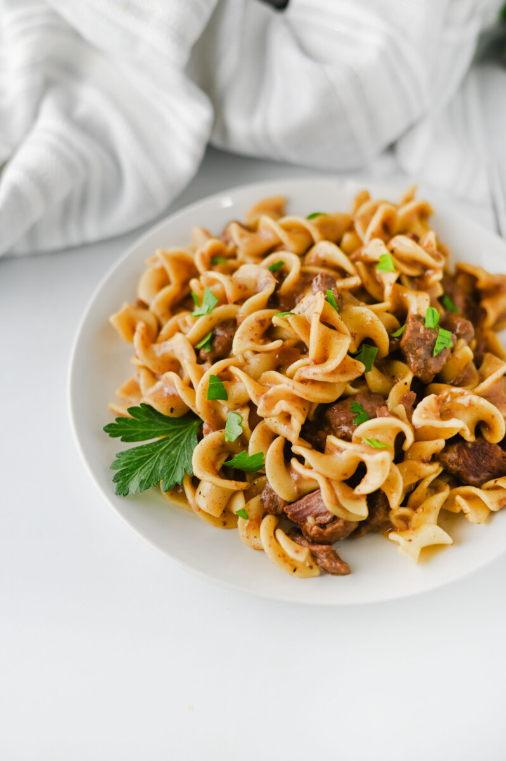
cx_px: 253
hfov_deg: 26.9
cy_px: 380
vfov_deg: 39.6
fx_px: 1056
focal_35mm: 50
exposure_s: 1/250
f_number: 3.2
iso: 250
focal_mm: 50
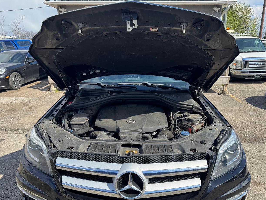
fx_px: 192
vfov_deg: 54.9
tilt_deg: -14.6
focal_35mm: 25
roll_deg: +1.2
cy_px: 96
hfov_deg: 69.4
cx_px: 132
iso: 80
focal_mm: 6.76
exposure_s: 1/1818
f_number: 1.78
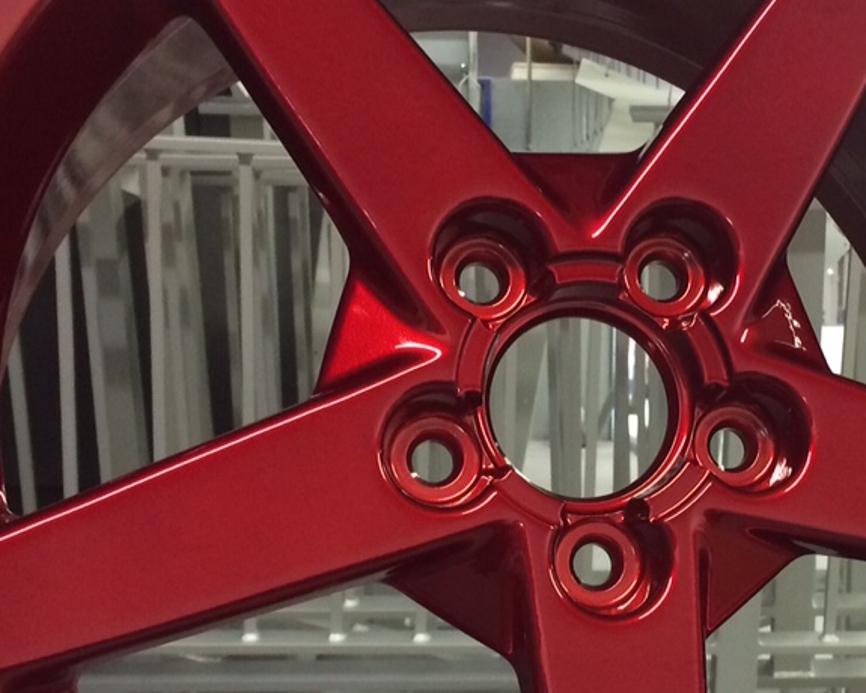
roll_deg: -1.0
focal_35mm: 63
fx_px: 1615
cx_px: 678
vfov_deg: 24.2
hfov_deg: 29.4
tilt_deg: -7.7
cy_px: 413
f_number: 2.2
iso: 160
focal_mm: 4.15
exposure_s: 1/30
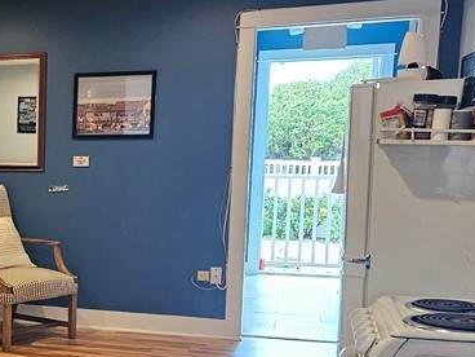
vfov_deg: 22.7
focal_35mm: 64
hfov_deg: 26.8
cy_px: 269
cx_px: -97
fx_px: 878
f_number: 1.8
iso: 400
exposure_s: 1/120
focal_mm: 5.4
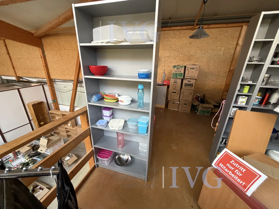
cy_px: 104
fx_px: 113
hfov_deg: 102.1
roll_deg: -0.5
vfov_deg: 85.7
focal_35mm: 14
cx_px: 140
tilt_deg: -15.6
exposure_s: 1/70
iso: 320
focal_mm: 2.22
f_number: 2.2
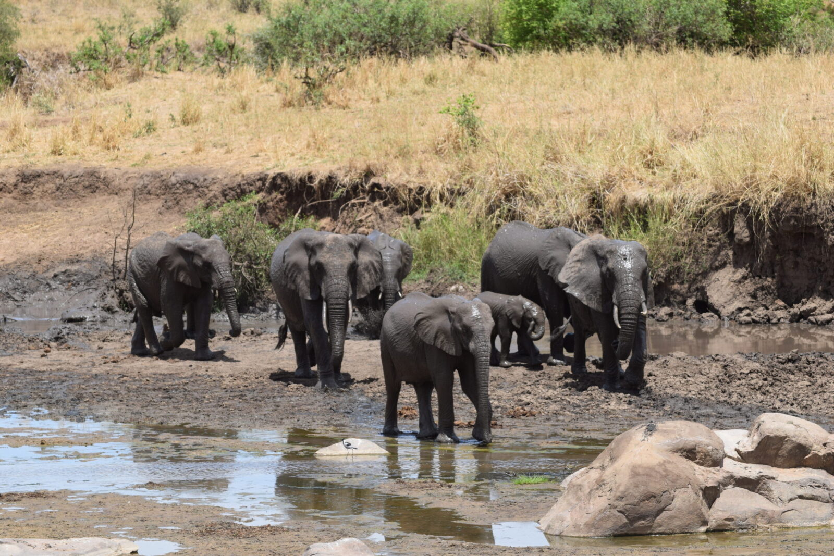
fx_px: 4031
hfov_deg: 11.8
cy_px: 278
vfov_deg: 7.9
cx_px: 417
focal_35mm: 174
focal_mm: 116
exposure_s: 1/640
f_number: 6.3
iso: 200
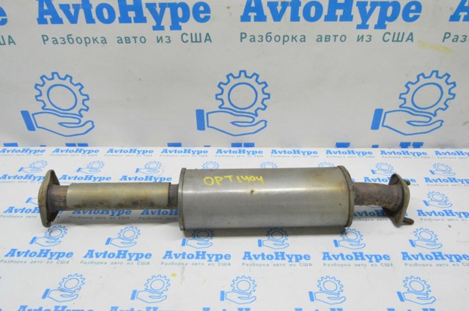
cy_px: 156
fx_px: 351
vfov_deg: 47.8
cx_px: 234
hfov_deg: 67.4
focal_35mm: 27
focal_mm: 18
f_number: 20
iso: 6400
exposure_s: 1/20
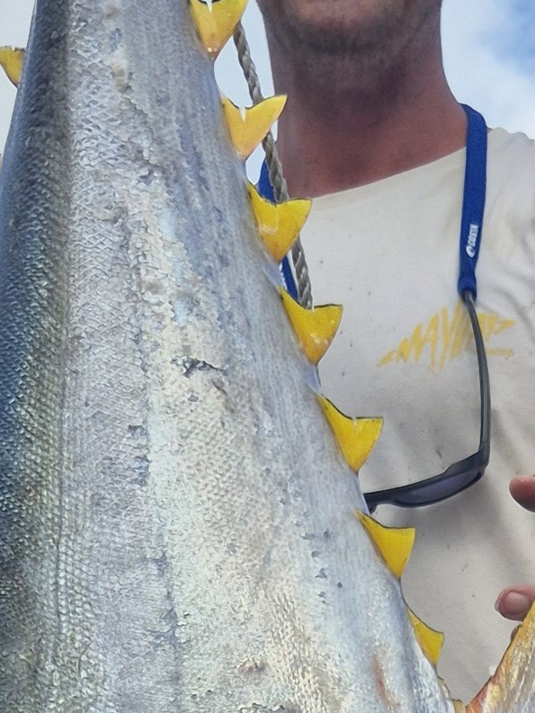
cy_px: 1080
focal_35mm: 116
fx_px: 2390
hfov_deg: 12.8
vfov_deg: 15.6
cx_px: 298
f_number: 1.8
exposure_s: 1/1032
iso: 25
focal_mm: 5.4
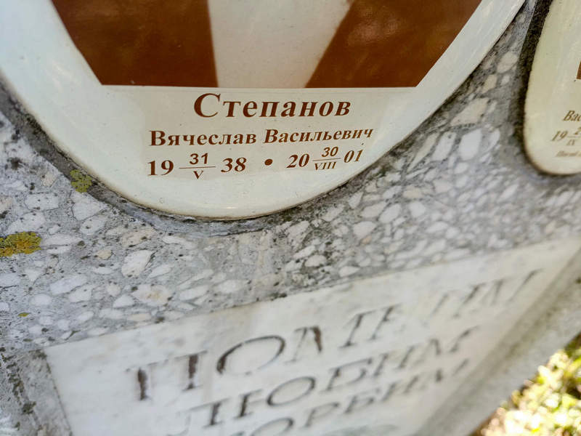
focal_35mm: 25
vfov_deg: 54.9
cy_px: 218
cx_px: 290
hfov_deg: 69.4
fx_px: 420
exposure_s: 1/100
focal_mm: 4.76
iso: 216
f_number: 1.69
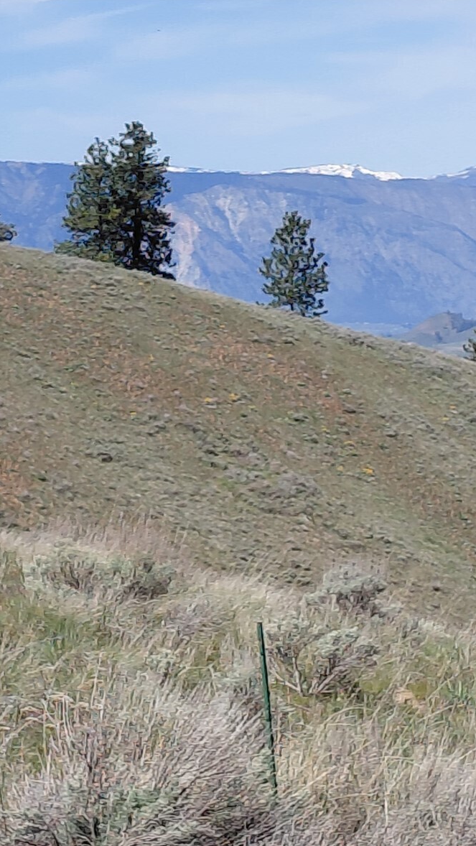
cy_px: 429
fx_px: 830
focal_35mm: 37
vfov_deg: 54.0
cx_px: 297
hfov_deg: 31.9
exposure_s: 1/2017
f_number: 1.8
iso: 32
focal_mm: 4.69
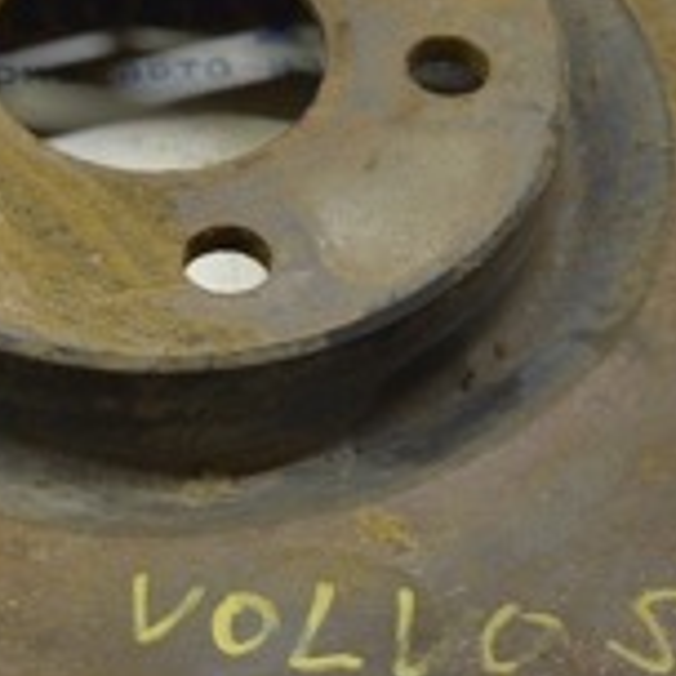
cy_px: 291
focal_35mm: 139
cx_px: 71
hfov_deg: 12.5
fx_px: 3071
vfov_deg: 12.6
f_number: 4
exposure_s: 1/40
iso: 400
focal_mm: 26
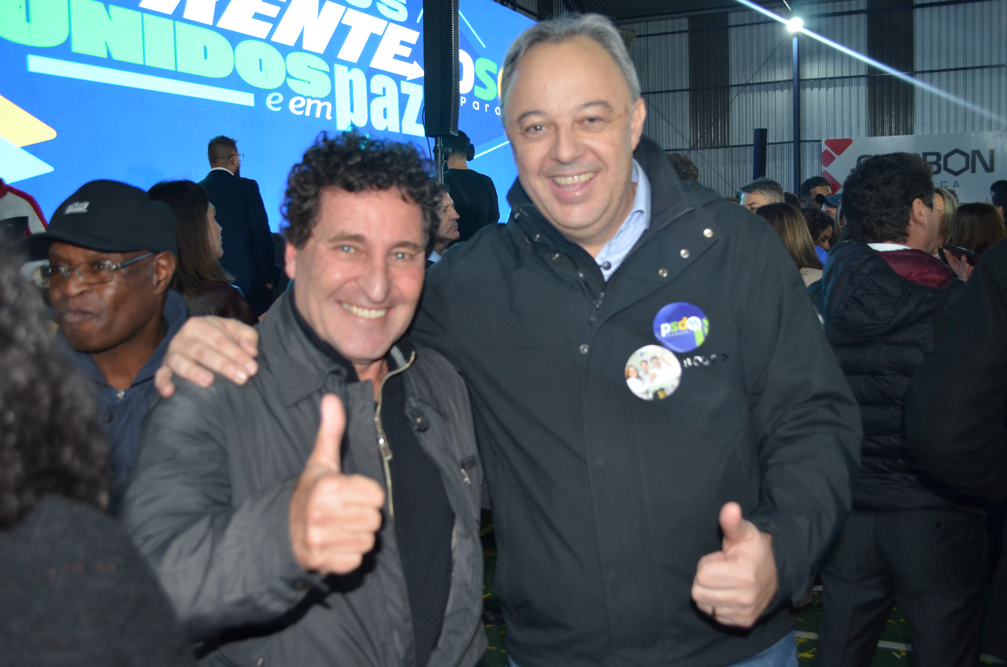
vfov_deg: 36.7
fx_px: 1005
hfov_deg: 53.2
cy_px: 334
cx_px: 504
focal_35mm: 36
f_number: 4
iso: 800
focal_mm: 24
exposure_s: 1/60
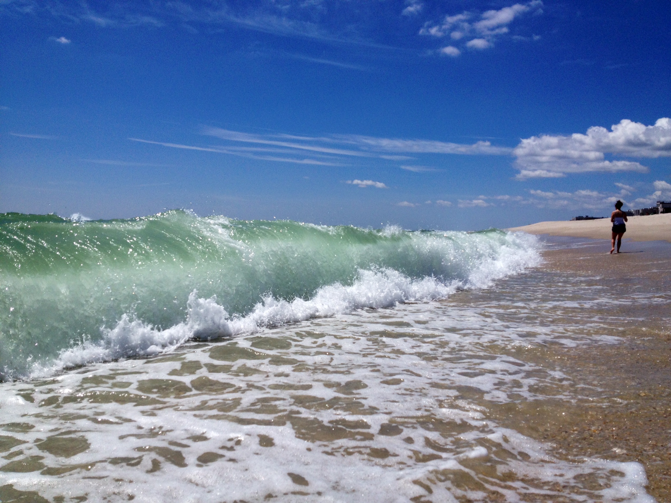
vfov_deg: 40.7
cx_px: 336
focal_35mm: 35
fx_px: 678
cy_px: 252
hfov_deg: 52.6
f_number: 2.4
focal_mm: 4.28
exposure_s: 1/5525
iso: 50
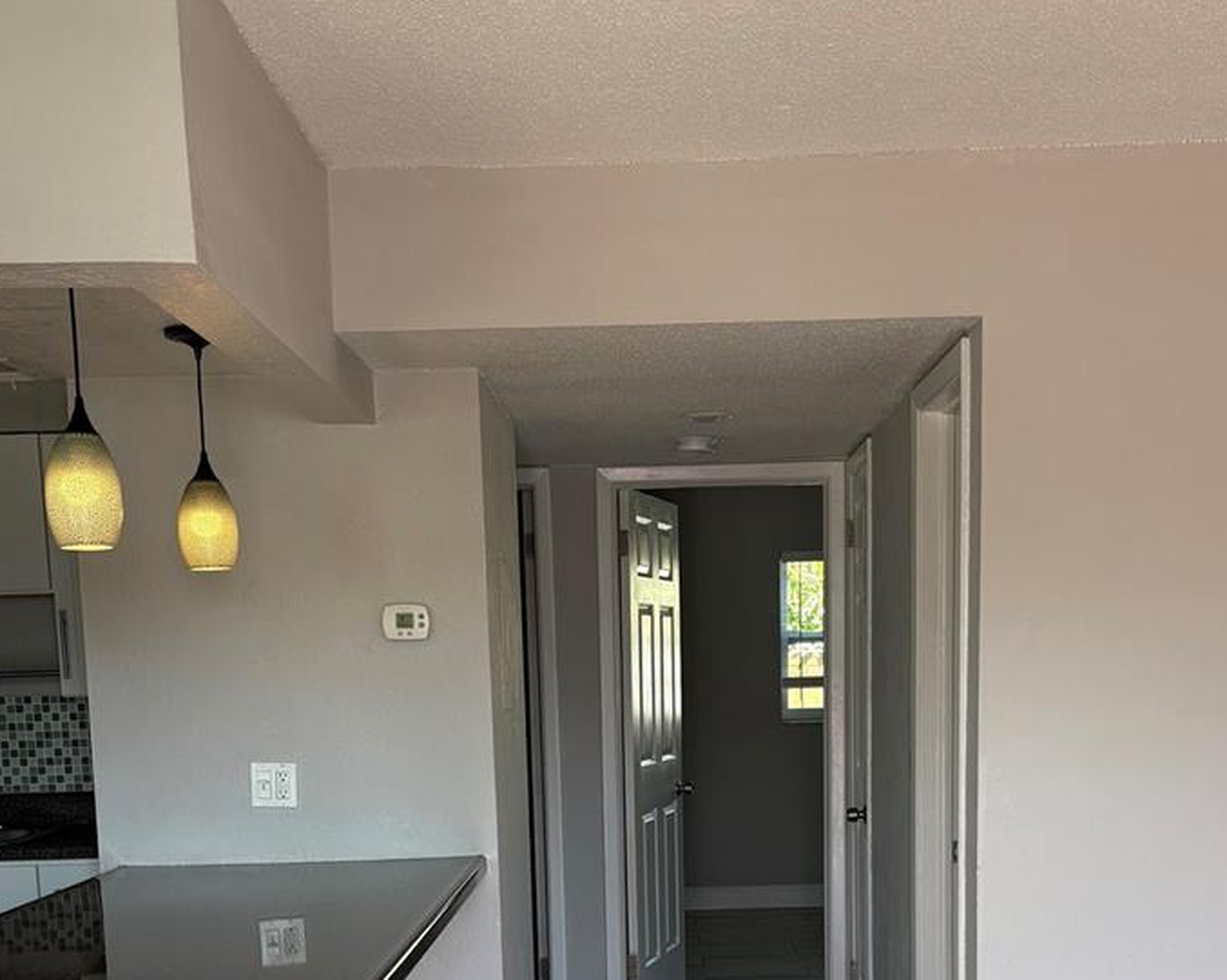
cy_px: 868
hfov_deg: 41.2
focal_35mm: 45
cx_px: 629
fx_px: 1633
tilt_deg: -6.8
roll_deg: +1.5
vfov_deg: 31.9
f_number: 1.6
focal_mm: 5.96
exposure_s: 1/163
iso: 80
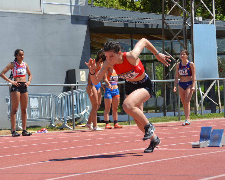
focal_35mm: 162
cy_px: 90
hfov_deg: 11.9
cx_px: 95
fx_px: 1076
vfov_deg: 9.6
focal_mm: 95
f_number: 6.3
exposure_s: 1/1600
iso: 400
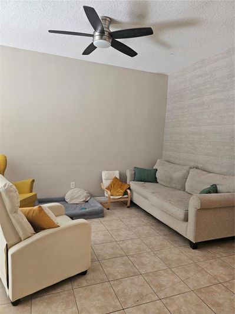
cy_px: 157
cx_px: 118
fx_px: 208
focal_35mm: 23
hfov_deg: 58.9
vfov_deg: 73.9
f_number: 1.7
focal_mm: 6.3
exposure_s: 1/51
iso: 320
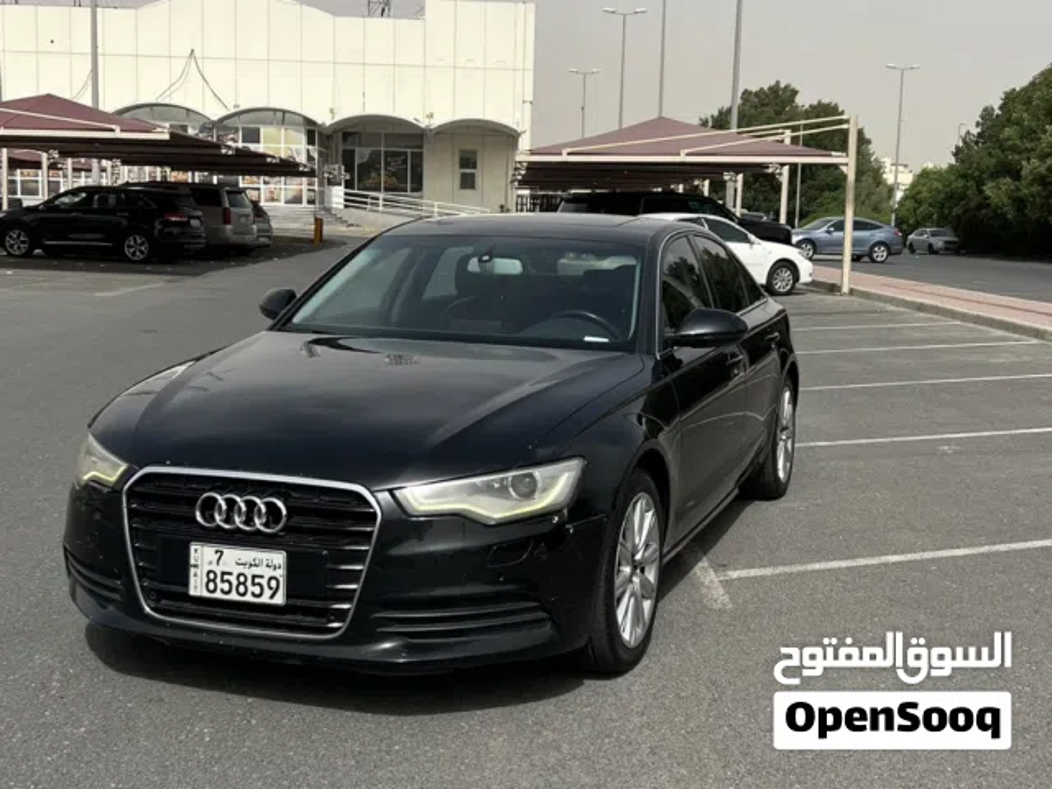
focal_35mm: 26
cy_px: 394
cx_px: 526
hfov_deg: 67.3
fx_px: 790
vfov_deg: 53.1
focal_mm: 5.7
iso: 50
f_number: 1.5
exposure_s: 1/6579
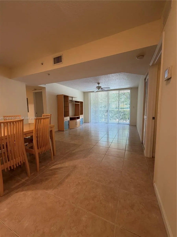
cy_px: 118
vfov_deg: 102.1
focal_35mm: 14
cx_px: 88
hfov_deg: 85.7
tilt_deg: -5.4
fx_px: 95
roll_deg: +1.1
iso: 250
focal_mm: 2.22
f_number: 2.2
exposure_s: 1/60
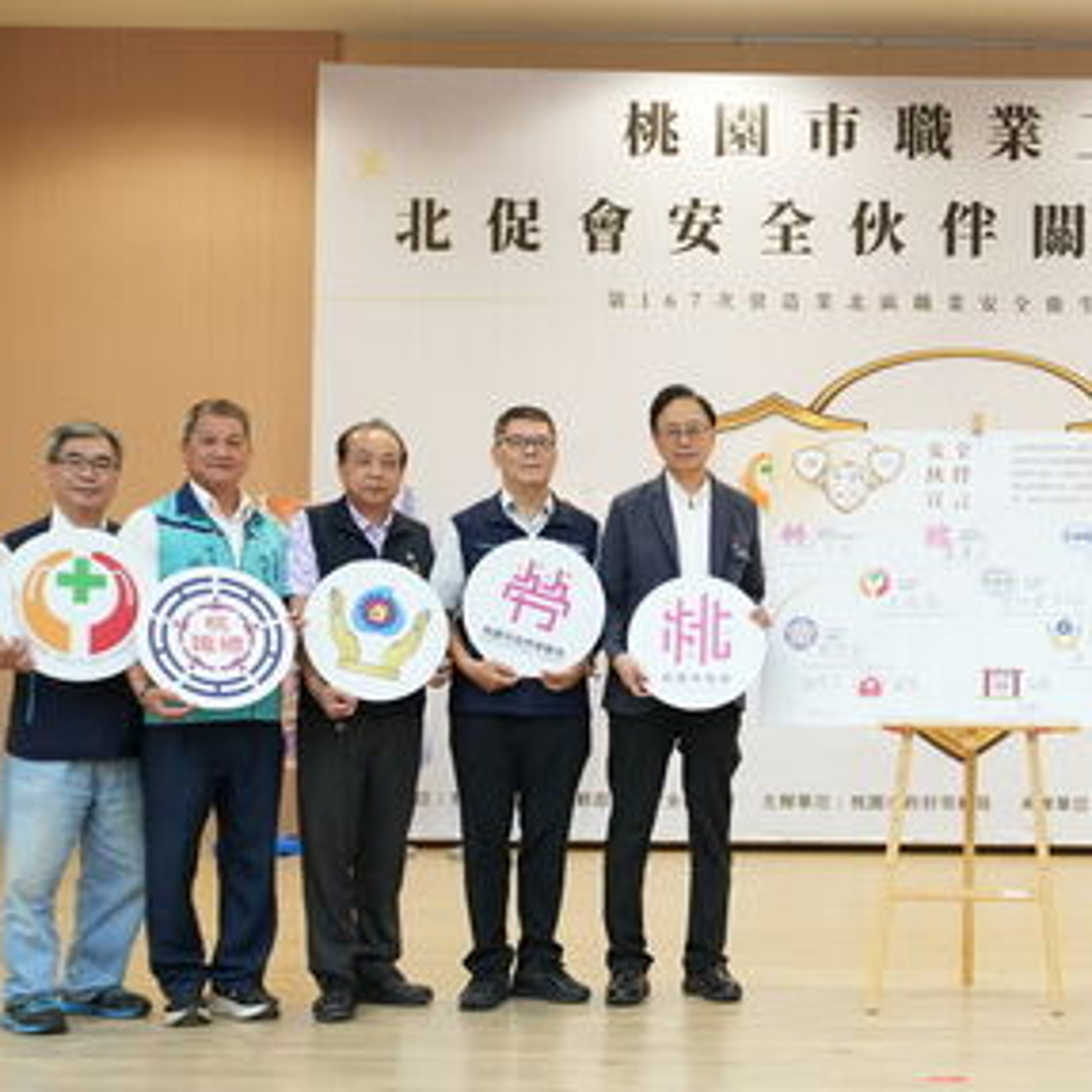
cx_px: 1020
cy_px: 666
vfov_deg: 31.0
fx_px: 1963
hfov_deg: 29.6
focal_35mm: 55
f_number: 4
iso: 3200
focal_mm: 31
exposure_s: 1/200
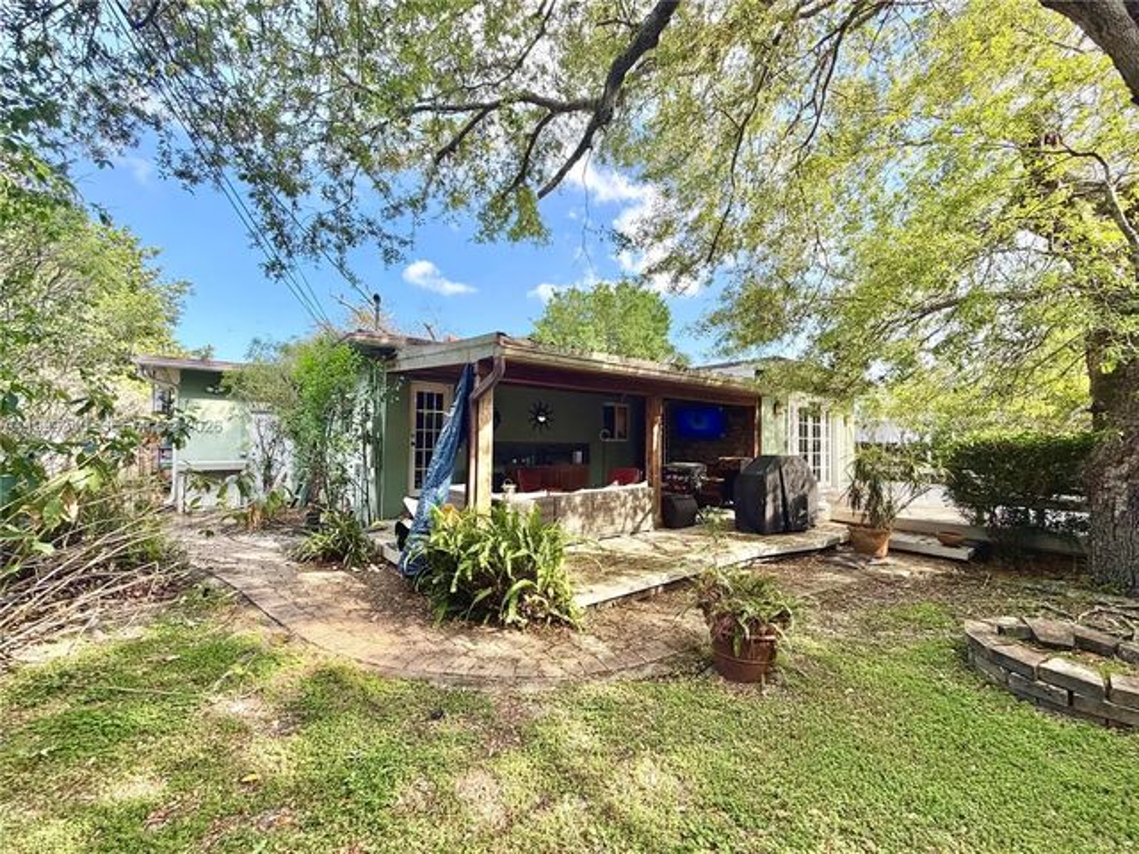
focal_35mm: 14
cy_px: 427
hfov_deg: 102.1
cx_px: 570
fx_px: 461
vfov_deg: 85.7
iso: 64
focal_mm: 2.22
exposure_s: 1/436
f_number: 2.2
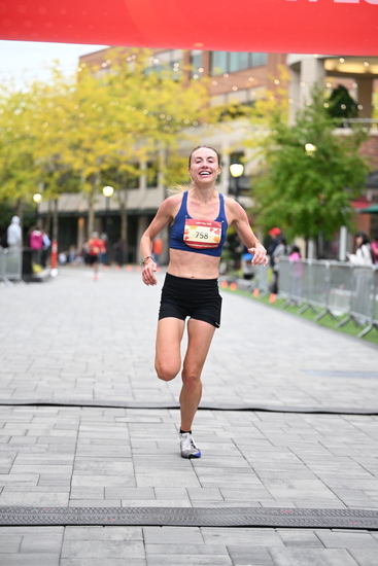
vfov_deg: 22.9
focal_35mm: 89
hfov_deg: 15.4
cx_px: 189
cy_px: 283
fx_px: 1401
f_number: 2.8
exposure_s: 1/1000
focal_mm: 89
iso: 1600
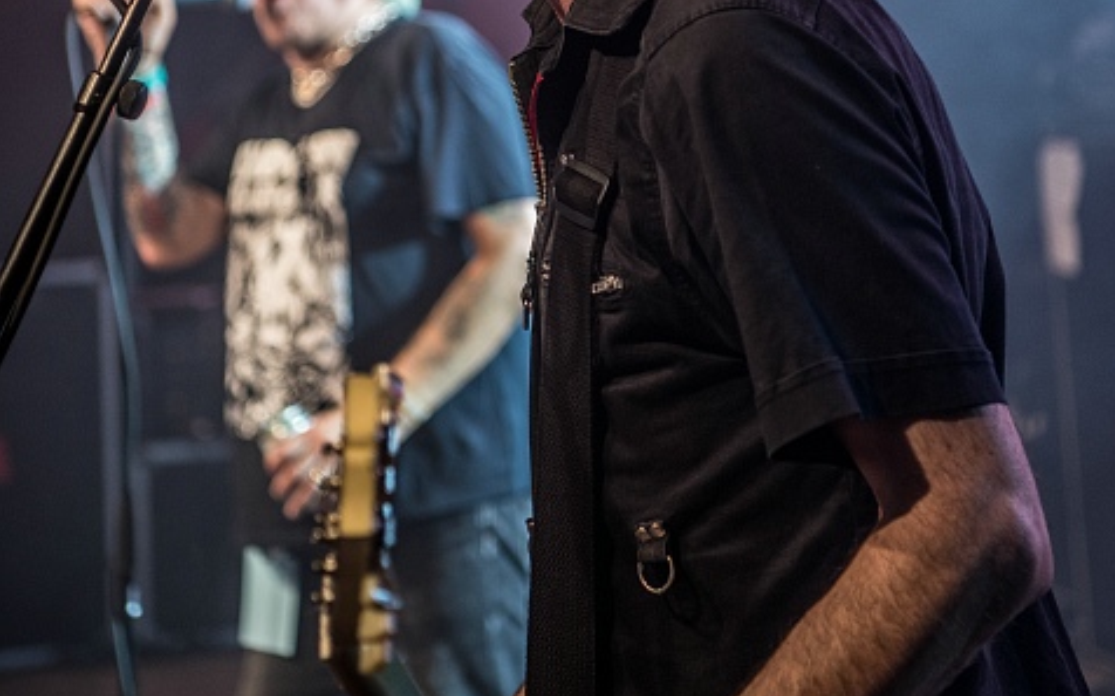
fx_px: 3280
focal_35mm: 108
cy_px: 129
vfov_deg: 12.1
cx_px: 561
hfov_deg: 19.3
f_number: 3.2
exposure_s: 1/125
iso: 500
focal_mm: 70
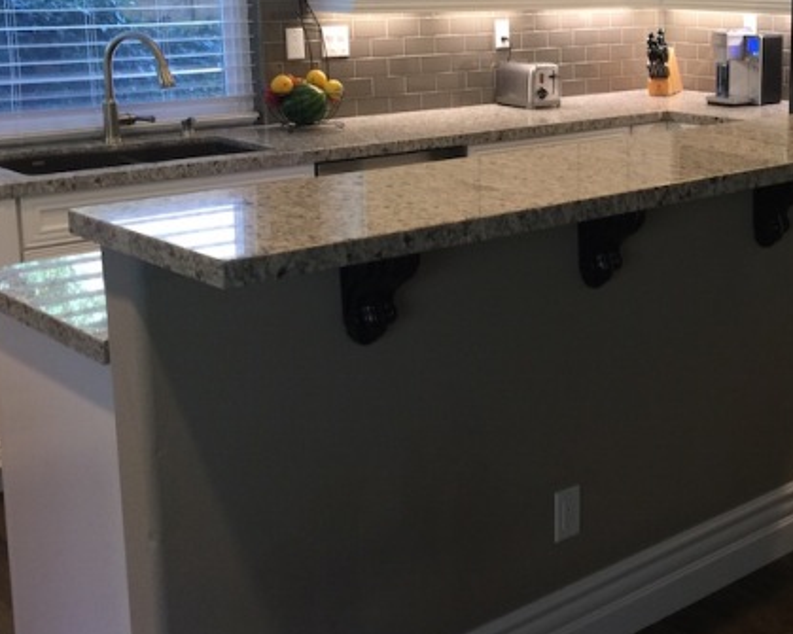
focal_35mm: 54
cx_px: 683
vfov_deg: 27.8
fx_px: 1267
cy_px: 185
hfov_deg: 33.3
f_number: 2.2
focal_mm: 4.15
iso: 32
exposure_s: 1/15
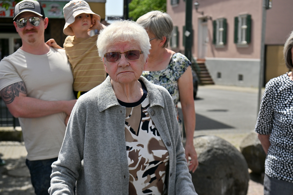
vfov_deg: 21.9
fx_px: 504
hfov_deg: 32.4
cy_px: 98
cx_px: 146
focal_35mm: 62
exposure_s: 1/2500
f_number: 7.1
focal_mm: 62
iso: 320
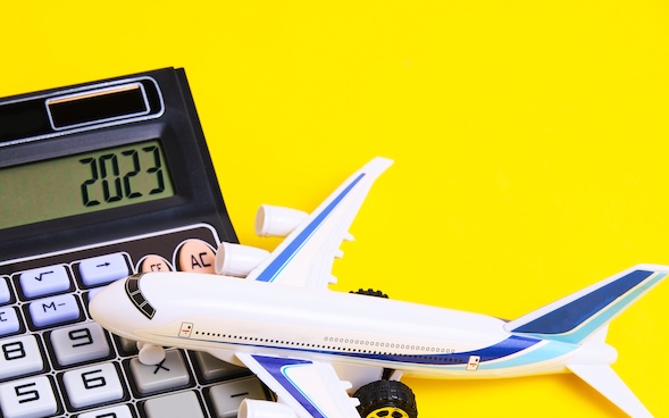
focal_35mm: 144
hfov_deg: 14.5
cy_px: 291
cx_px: 219
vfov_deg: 9.1
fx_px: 2625
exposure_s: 1/125
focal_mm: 69.2
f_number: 9
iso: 160
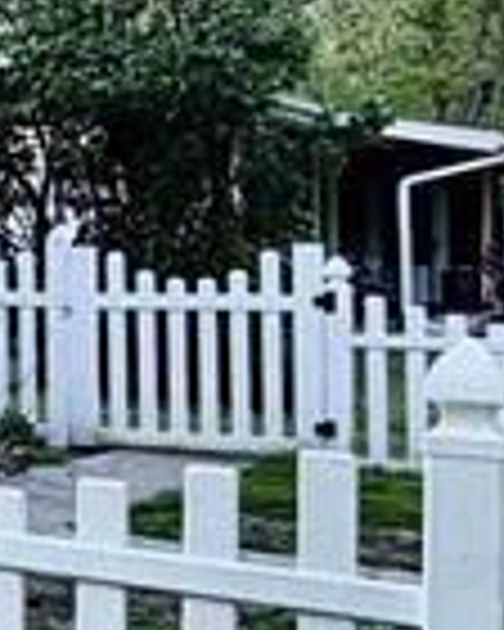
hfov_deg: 9.0
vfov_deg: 19.1
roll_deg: +0.5
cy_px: 194
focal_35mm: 100
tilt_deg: +2.8
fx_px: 1865
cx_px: -1332
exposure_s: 1/502
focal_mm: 2.22
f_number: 2.2
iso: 50
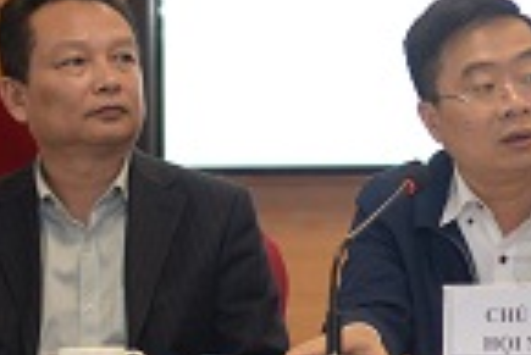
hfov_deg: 5.8
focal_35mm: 352
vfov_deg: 3.9
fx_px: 5197
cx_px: 597
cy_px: 51
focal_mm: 85
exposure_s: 1/200
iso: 800
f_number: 2.8
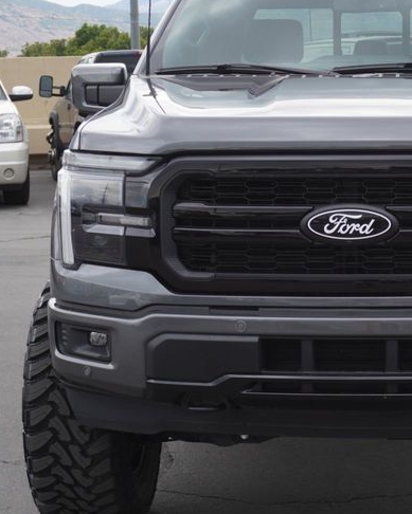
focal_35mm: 92
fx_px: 1402
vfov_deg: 20.8
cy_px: 272
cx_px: 327
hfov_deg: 16.6
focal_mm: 31
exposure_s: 1/100
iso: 100
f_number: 5.6
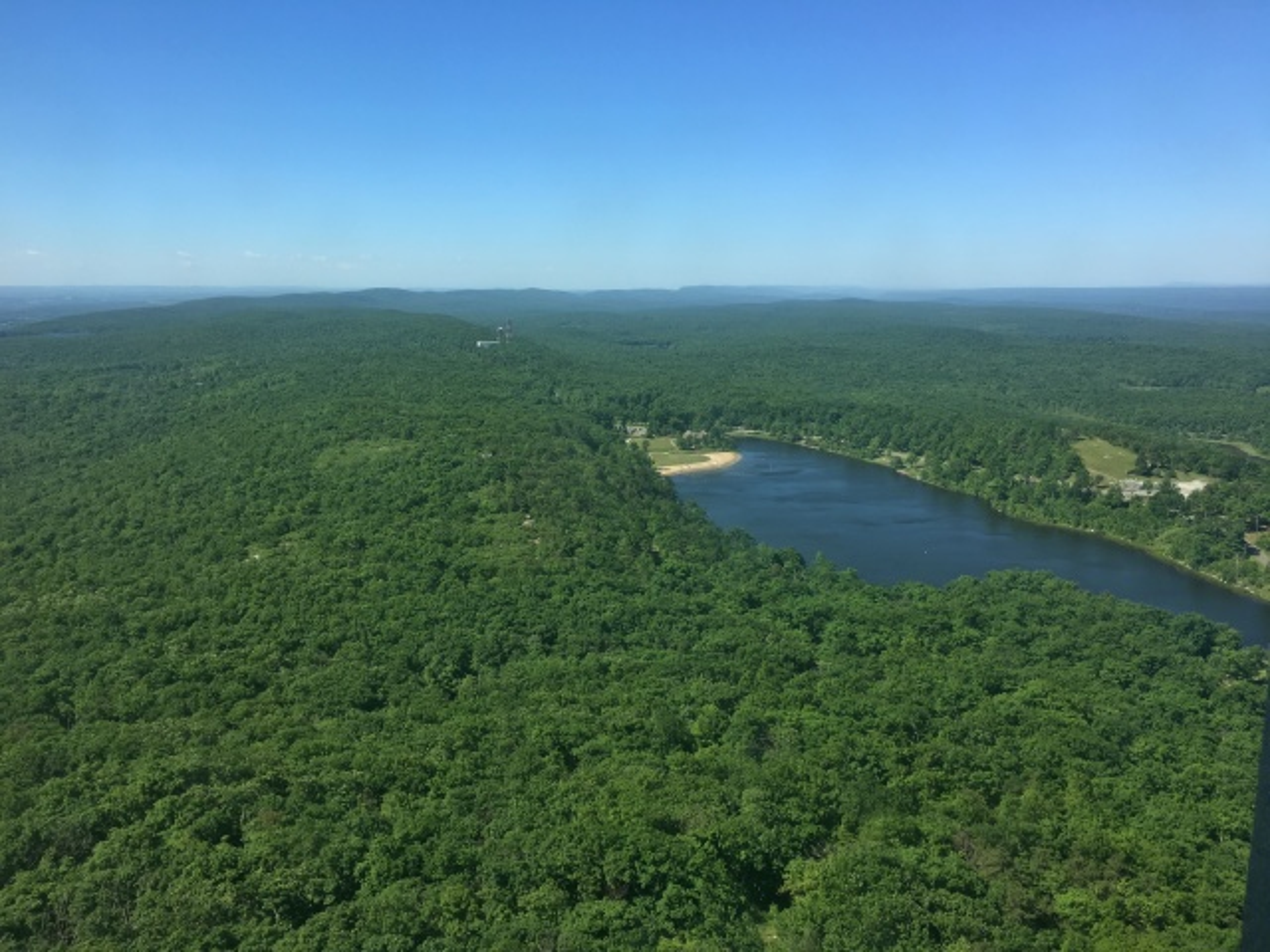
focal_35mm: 29
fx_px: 1064
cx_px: 635
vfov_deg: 48.2
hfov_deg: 61.7
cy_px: 476
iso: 25
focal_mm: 4.15
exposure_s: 1/905
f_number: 2.2
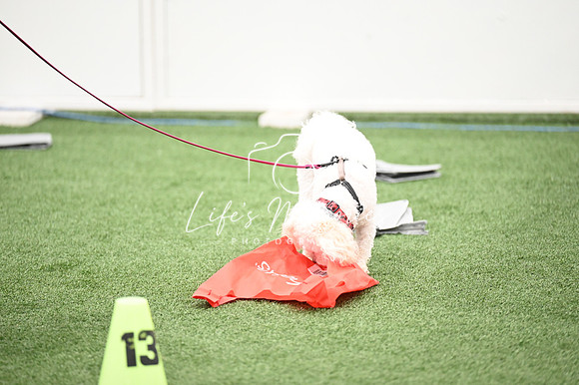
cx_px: 290
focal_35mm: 200
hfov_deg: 10.3
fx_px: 3215
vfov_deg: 6.9
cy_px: 192
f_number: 2.8
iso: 6400
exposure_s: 1/640
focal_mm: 200
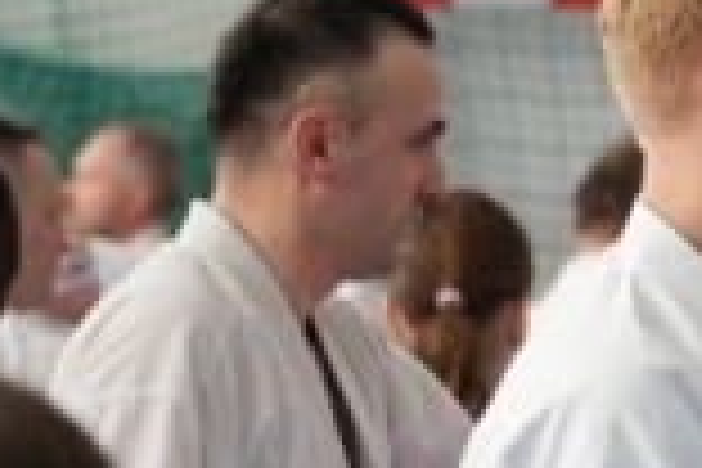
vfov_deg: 2.6
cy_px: 853
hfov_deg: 3.8
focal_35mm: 537
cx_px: 1467
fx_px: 10471
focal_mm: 105
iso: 3200
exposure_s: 1/400
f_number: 4
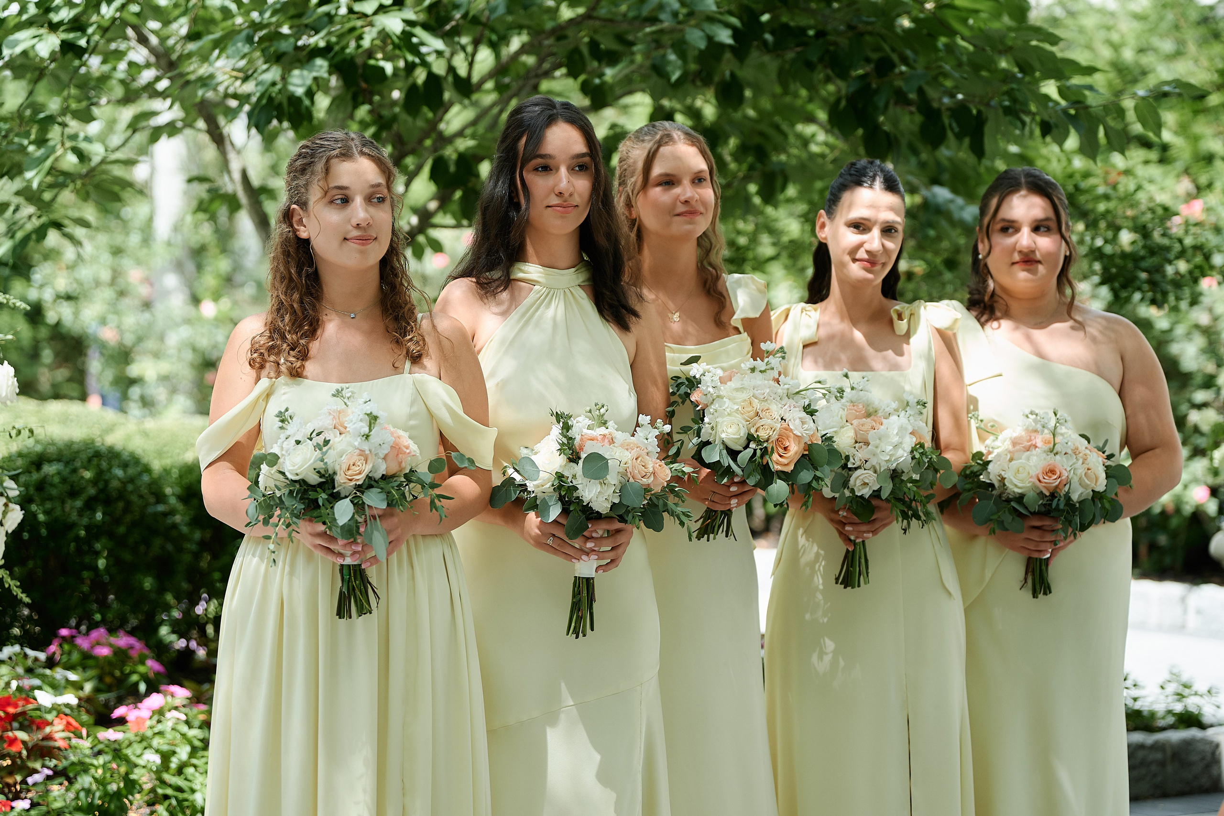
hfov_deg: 22.6
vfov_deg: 15.2
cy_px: 408
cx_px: 612
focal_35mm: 90
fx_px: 3060
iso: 400
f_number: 2.8
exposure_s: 1/1600
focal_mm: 90
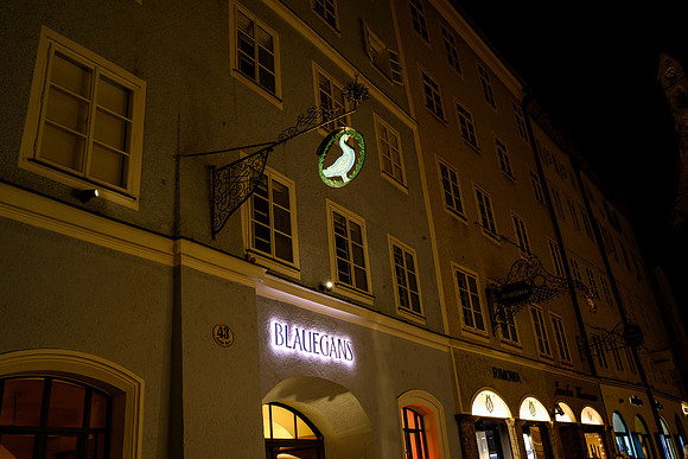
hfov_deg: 61.9
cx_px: 344
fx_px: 573
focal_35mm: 30
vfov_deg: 43.6
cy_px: 230
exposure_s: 1/20
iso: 800
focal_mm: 30
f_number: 5.6
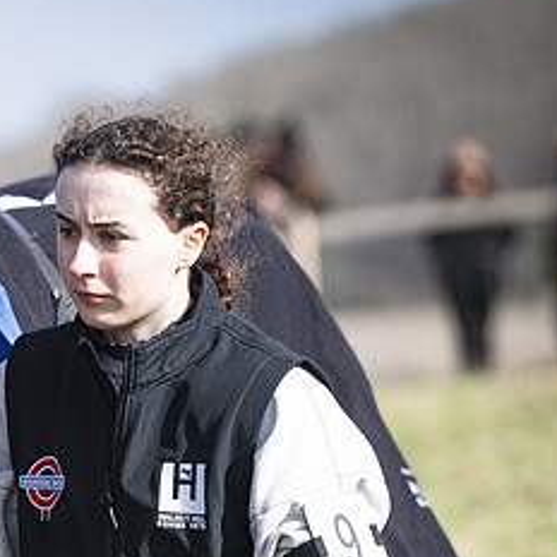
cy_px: 507
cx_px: -137
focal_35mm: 446
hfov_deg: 3.9
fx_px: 8119
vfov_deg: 3.9
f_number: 2.8
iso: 160
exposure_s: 1/2500
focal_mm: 120
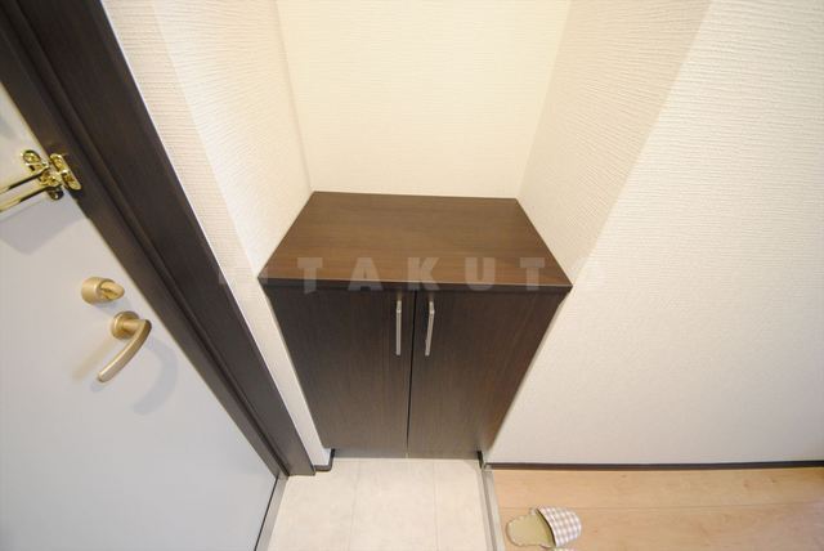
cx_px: 412
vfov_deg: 90.1
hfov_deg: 112.6
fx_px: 275
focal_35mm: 12
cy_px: 276
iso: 800
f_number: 4.5
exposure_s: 1/13
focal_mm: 8
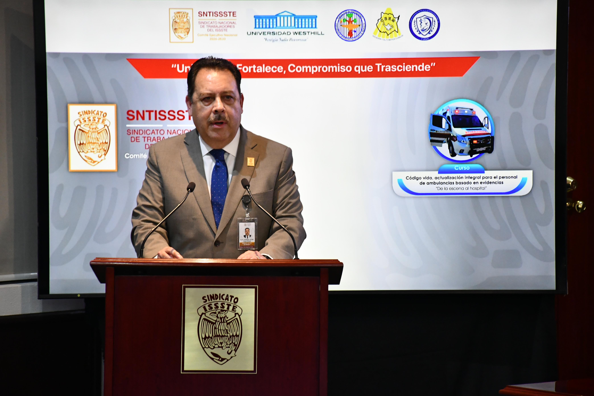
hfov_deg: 12.2
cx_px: 297
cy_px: 198
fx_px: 2772
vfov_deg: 8.2
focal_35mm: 168
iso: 3200
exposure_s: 1/60
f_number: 6.3
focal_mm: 112
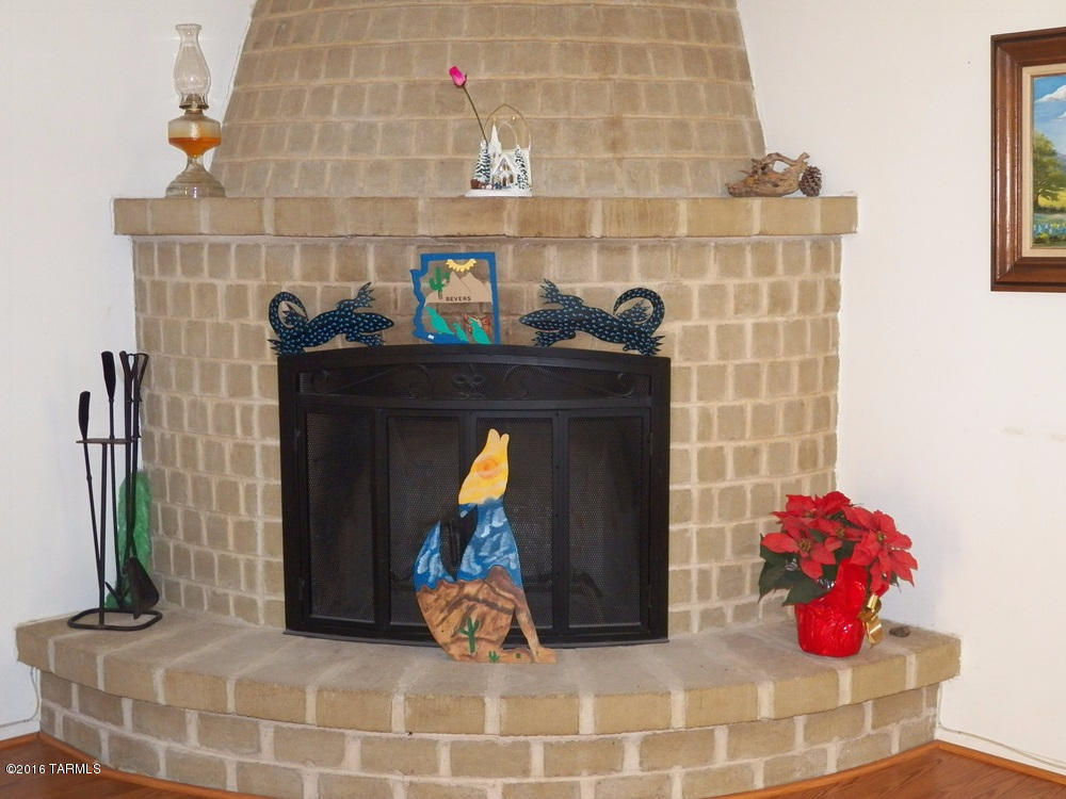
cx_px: 533
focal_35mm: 50
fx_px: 1540
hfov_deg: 38.2
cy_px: 400
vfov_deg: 29.1
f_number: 3.2
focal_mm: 8.9
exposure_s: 1/40
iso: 400
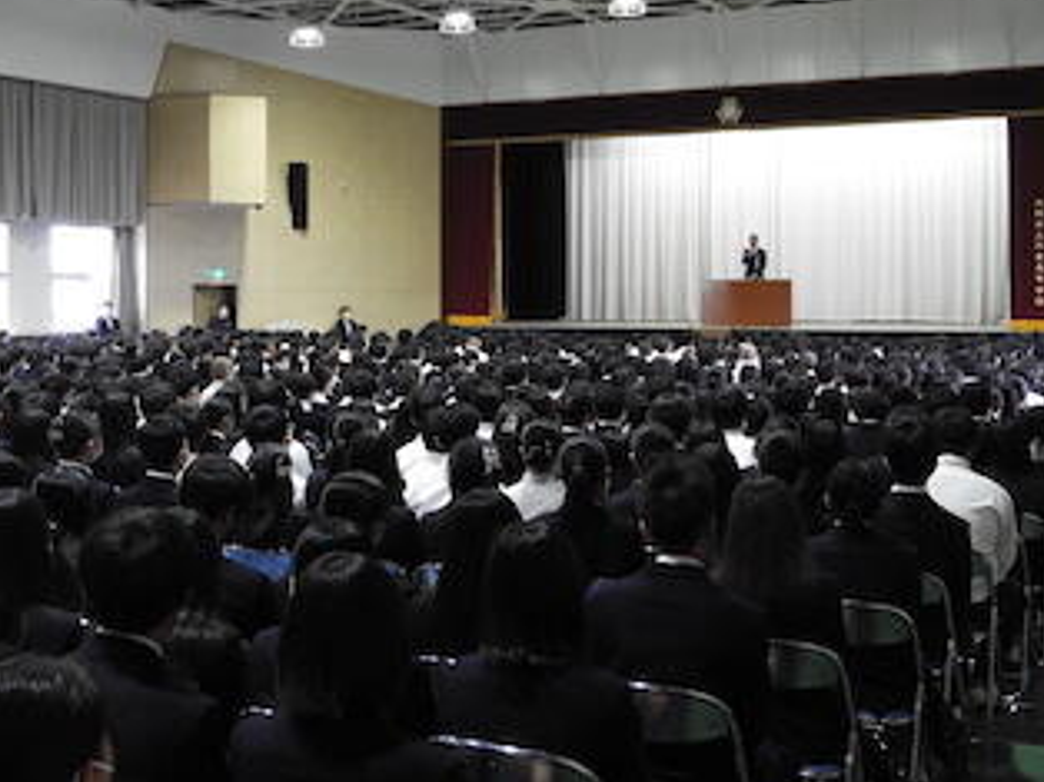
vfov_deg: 28.4
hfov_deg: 37.5
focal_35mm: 51
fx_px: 1537
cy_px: 286
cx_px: 465
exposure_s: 1/30
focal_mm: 7.2
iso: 400
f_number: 3.8
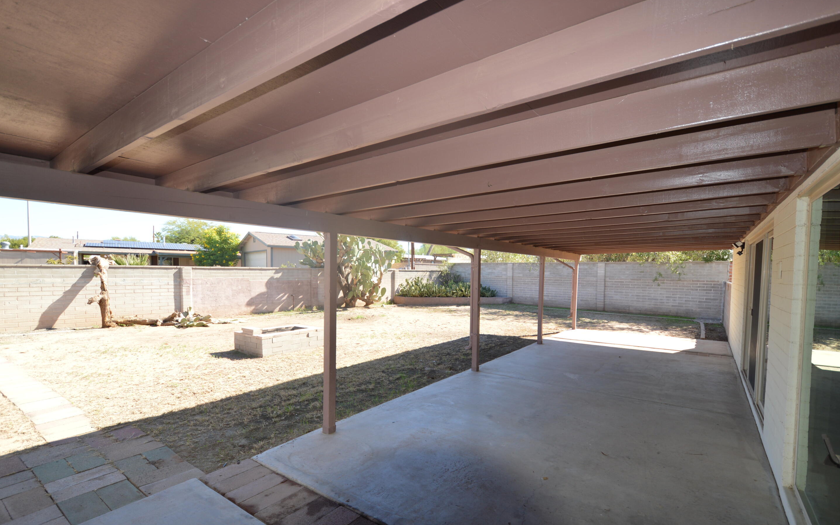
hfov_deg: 97.7
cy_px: 286
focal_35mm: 16
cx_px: 439
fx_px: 366
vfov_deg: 71.1
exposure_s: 1/200
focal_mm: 10
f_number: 4
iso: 100
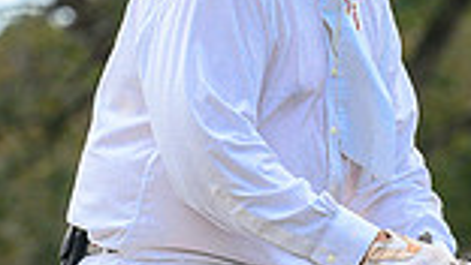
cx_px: 595
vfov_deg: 1.9
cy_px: 30
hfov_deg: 3.4
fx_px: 7861
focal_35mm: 629
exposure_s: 1/1000
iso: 640
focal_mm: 115
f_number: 3.5
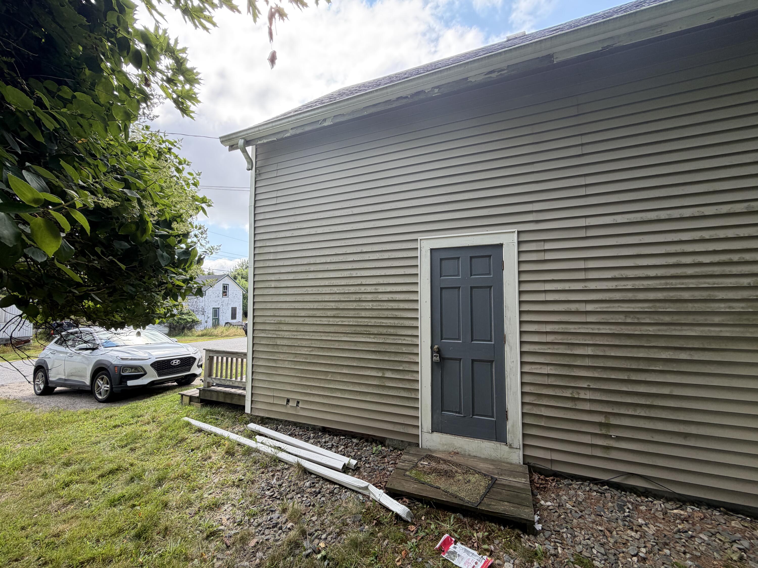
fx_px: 307
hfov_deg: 102.1
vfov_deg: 85.7
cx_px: 379
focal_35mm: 14
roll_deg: +0.3
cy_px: 284
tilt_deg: +6.1
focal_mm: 2.22
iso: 50
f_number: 2.2
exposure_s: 1/279
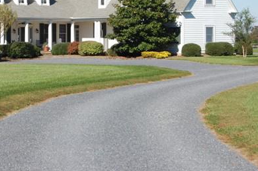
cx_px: 73
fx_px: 793
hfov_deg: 18.4
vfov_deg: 12.3
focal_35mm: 111
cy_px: 32
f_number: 9
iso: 200
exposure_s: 1/320
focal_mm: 45
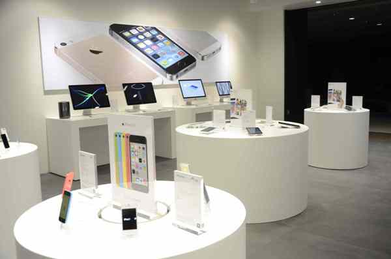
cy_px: 130
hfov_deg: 53.2
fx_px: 390
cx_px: 196
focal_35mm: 36
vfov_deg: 36.7
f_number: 5
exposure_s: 1/125
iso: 1000
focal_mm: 24
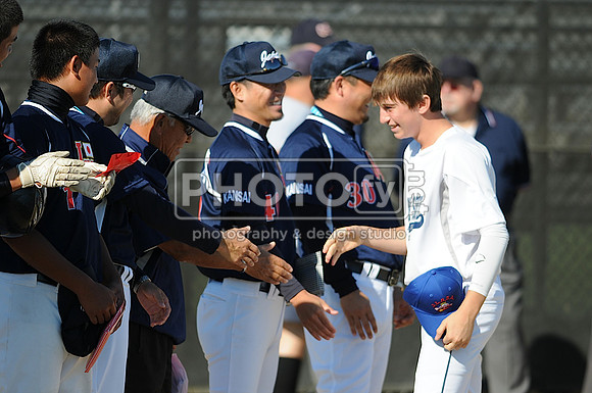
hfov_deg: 4.6
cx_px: 296
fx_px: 7390
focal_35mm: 450
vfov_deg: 3.0
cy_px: 196
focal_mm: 300
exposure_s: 1/1600
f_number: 4
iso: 200
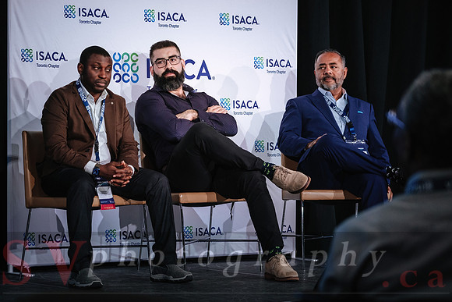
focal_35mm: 129
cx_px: 171
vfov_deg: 10.6
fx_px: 1622
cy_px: 142
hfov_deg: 15.8
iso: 800
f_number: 2.8
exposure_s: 1/80
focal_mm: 68.7
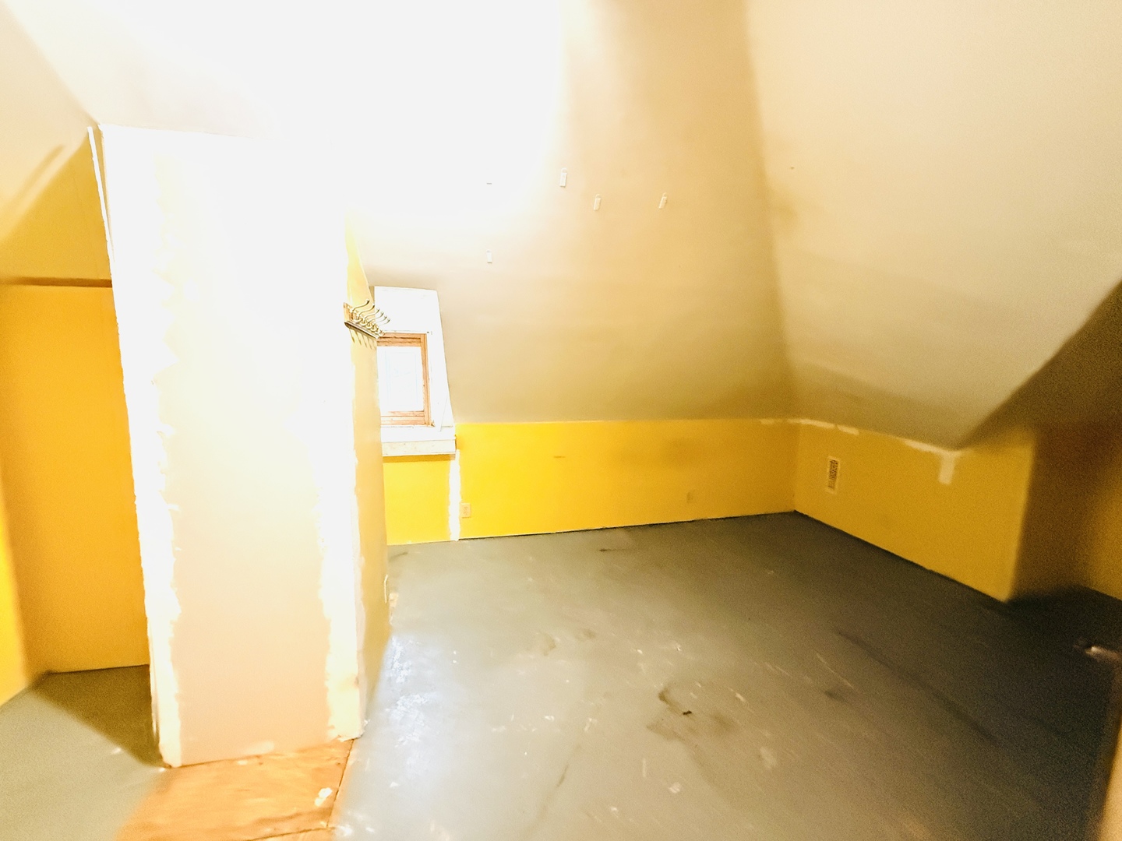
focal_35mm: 14
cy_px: 420
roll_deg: +0.4
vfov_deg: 85.7
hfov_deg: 102.1
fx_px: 454
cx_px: 561
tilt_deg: -7.6
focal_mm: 2.22
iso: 1250
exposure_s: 1/60
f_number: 2.2
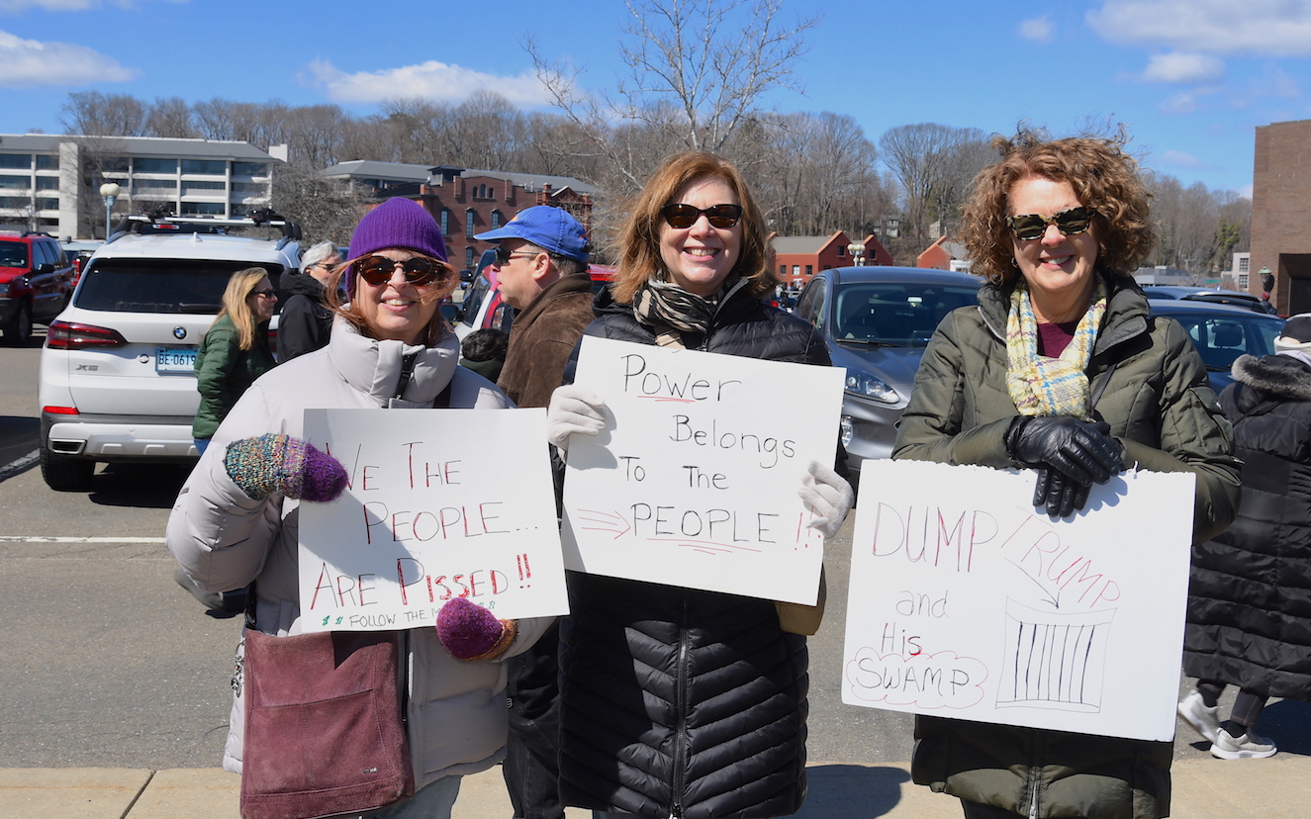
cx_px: 678
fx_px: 1501
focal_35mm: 42
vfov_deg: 30.5
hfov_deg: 47.2
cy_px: 400
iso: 160
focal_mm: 26
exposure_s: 1/250
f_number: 8
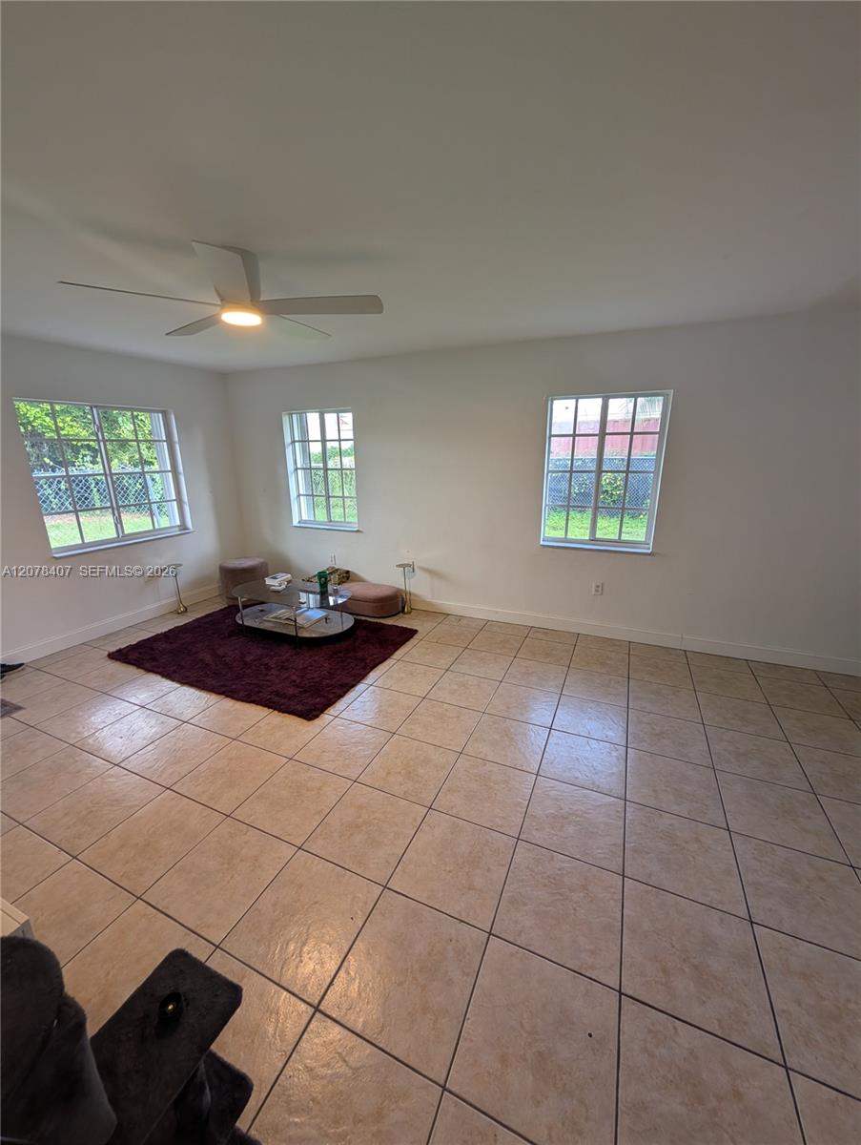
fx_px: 397
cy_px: 572
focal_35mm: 12
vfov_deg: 110.5
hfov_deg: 94.6
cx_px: 430
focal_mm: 2.02
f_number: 1.7
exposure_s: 1/120
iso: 100
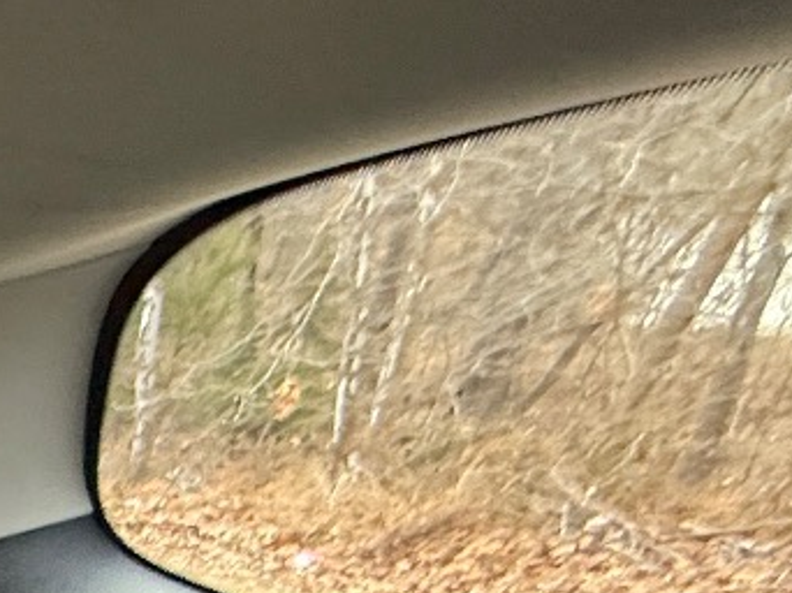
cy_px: 1100
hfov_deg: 18.2
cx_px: -864
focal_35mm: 59
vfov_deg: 18.6
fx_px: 1349
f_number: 2.2
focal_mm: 2.22
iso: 400
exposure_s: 1/23
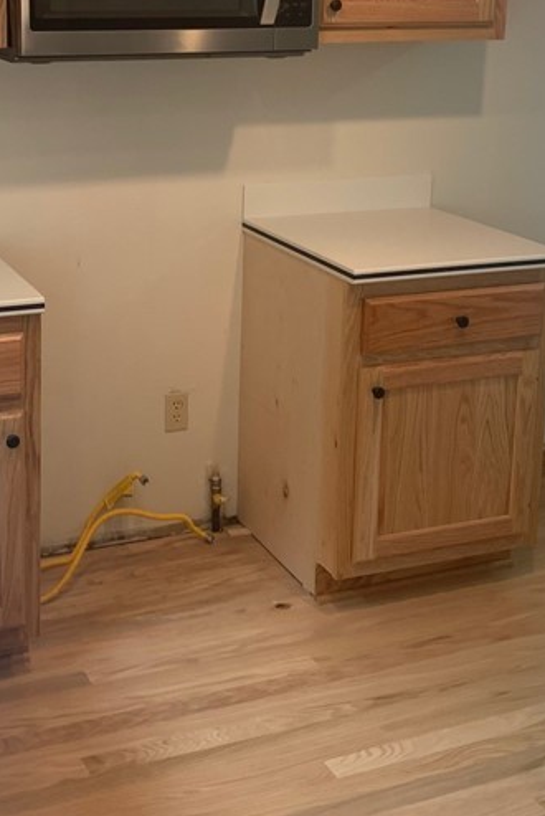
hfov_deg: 24.1
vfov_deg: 35.1
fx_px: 1270
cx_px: 168
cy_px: 236
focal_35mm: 56
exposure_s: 1/120
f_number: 1.8
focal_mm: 4.25
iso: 64
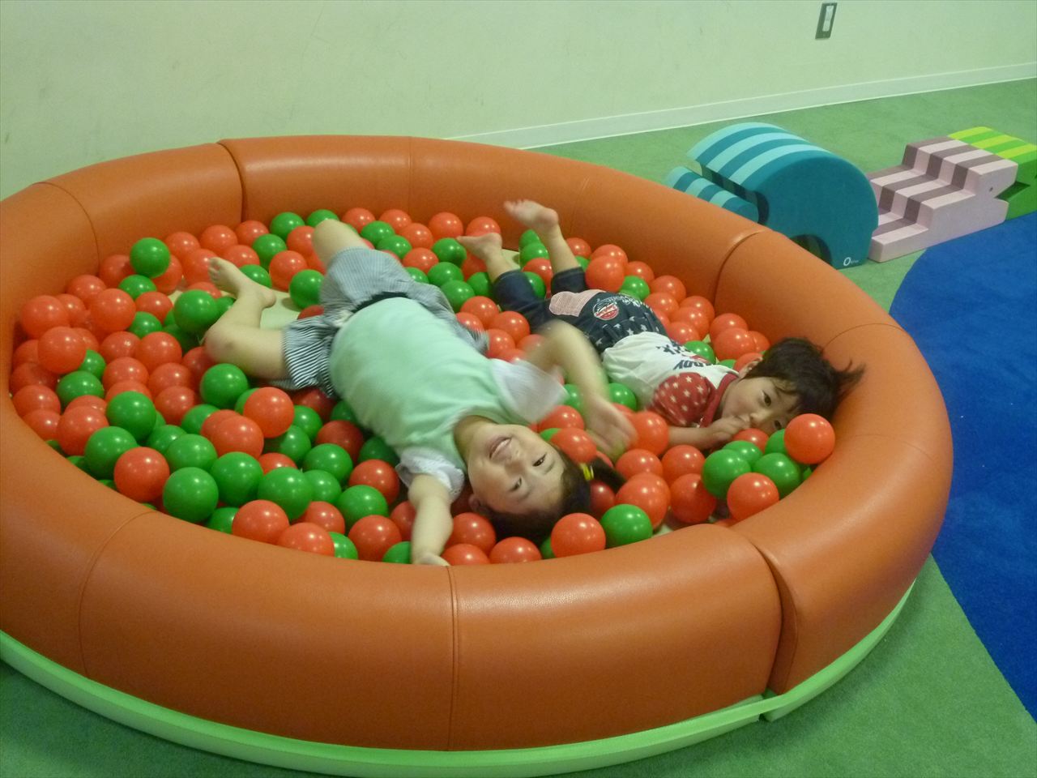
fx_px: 1408
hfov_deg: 40.4
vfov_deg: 30.9
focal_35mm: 47
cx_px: 518
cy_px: 389
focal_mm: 8.3
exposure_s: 1/40
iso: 400
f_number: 3.9
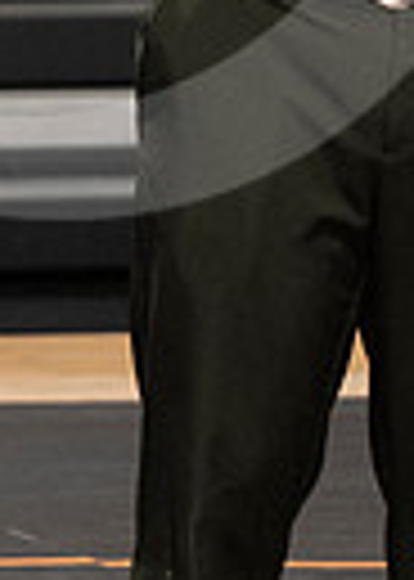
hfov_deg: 1.8
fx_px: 13067
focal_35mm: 793
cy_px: -566
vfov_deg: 2.5
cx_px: 220
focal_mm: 115
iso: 3200
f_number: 2.8
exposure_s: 1/1000
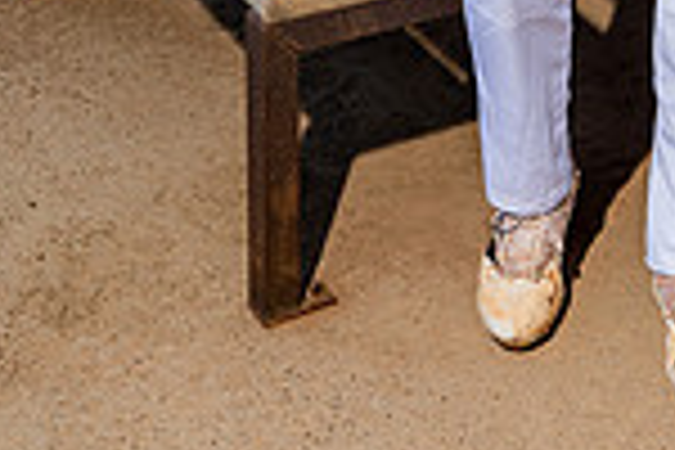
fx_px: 1969
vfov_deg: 11.5
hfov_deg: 19.2
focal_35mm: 105
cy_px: -495
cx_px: 576
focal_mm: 35
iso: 200
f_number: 5.6
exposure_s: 1/250
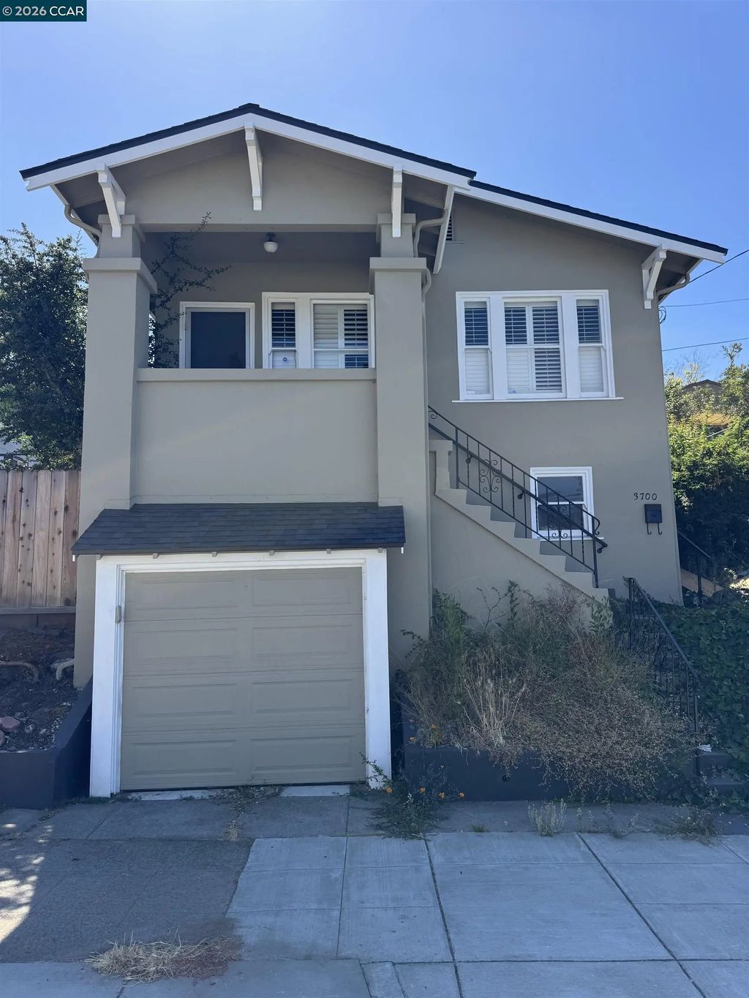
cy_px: 499
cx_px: 374
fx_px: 692
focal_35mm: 24
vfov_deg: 71.6
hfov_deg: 56.8
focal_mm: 6.76
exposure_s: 1/2041
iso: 80
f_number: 1.78
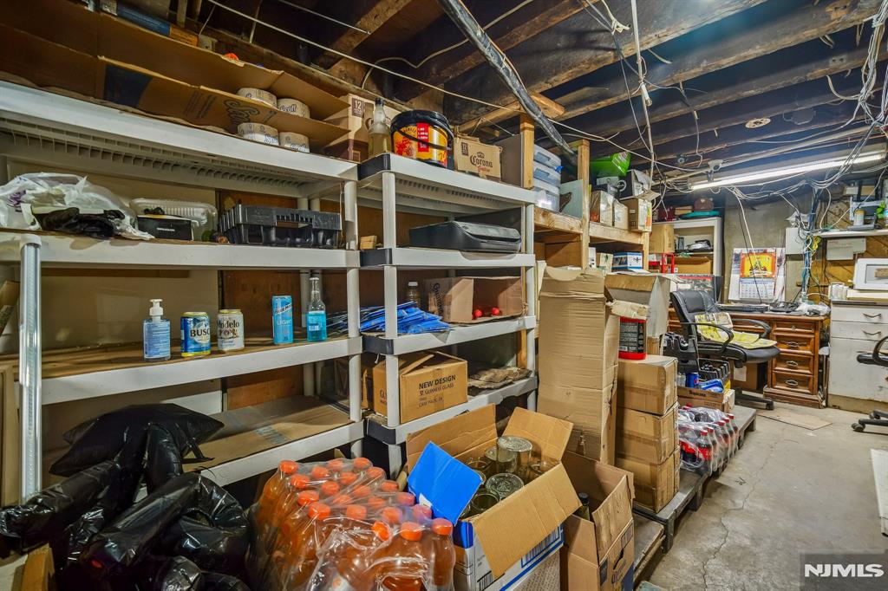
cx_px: 444
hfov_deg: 73.8
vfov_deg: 53.1
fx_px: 592
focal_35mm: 24
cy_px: 296
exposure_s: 1/13
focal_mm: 24
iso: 640
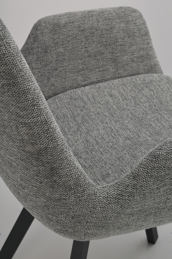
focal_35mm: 75
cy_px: 130
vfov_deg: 27.0
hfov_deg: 18.2
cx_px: 86
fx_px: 537
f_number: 16
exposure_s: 1/200
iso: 100
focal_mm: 50
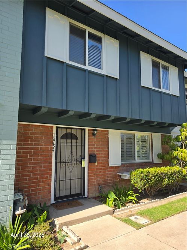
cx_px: 94
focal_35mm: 23
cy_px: 125
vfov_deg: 73.9
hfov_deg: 58.9
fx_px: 166
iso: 64
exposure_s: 1/2490
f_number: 1.4
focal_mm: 6.5
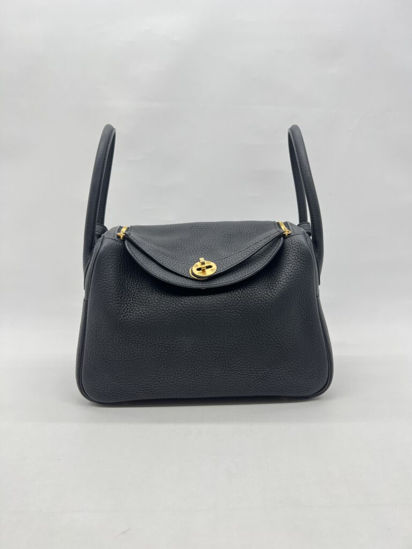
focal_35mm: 26
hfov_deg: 53.1
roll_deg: +0.7
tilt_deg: -7.7
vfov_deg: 67.3
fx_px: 413
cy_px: 274
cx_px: 206
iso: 32
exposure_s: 1/104
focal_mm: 5.7
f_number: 1.5
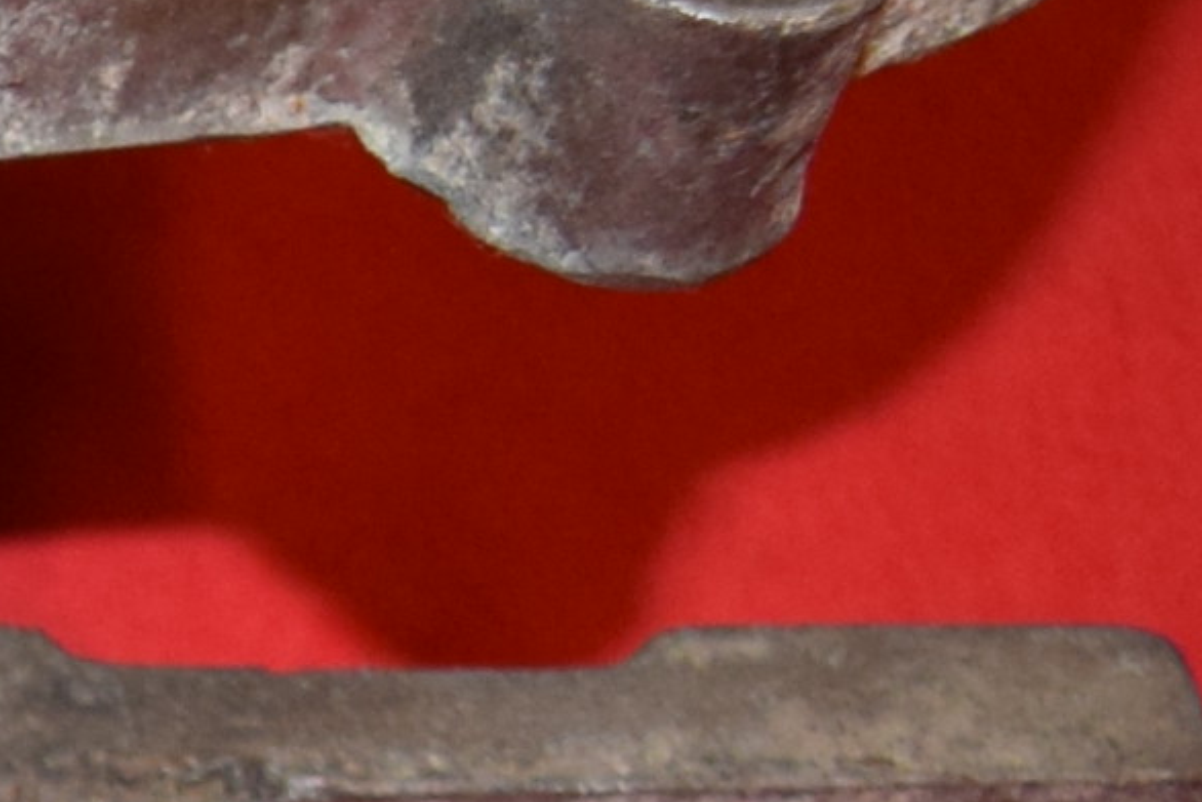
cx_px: -3042
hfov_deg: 7.1
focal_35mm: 242
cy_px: 2117
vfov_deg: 5.4
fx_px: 8076
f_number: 5
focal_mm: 21
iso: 640
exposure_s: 1/125
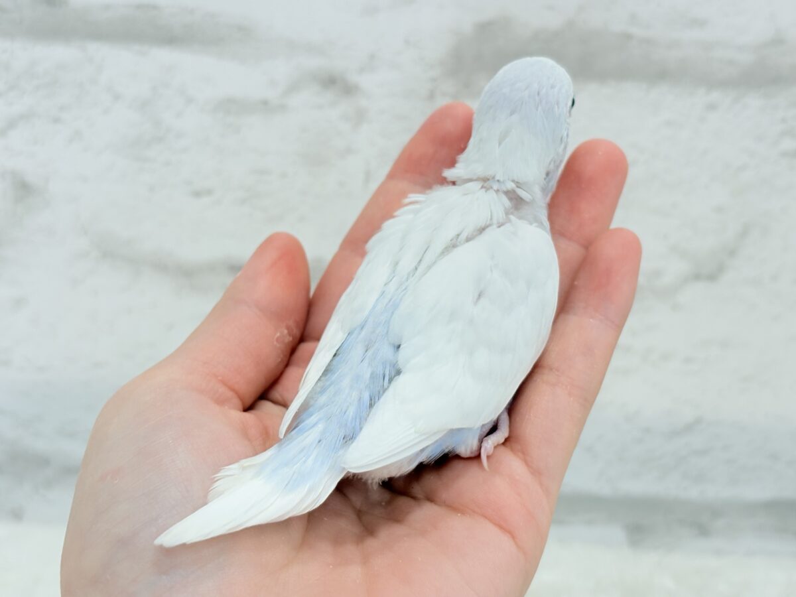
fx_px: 1196
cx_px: 398
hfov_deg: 36.8
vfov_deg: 28.0
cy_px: 298
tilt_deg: -14.8
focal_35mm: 52
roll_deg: -3.1
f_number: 1.6
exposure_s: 1/100
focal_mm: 5.96
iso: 64
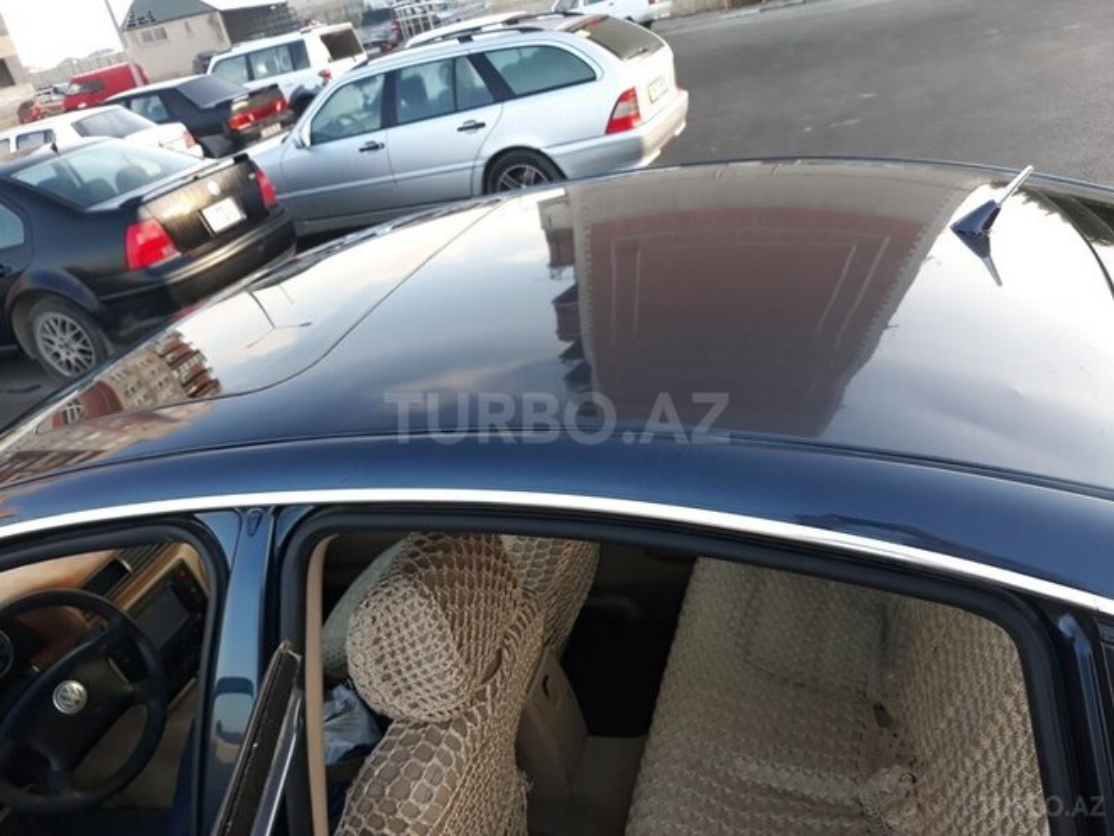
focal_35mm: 27
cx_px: 557
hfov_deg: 65.3
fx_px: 869
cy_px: 418
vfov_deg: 51.4
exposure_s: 1/100
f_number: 1.7
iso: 50
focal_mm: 3.71
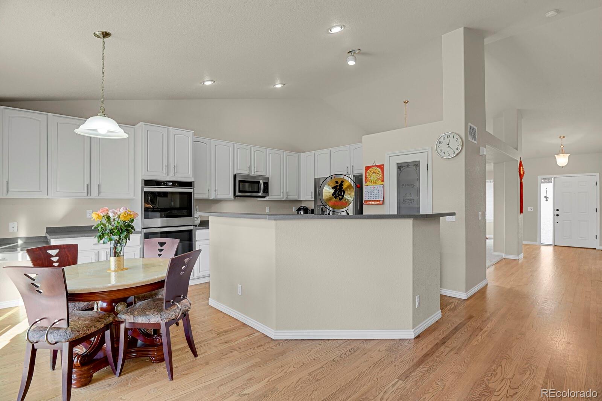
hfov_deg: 93.3
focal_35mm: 17
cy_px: 200
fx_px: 284
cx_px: 301
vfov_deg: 70.4
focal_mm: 17
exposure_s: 1.3
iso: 250
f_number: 8
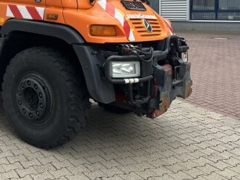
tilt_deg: -0.6
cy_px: 19
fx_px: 319
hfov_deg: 39.3
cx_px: 42
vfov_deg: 30.2
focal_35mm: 46
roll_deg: -0.1
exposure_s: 1/1721
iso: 80
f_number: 1.78
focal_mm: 6.86
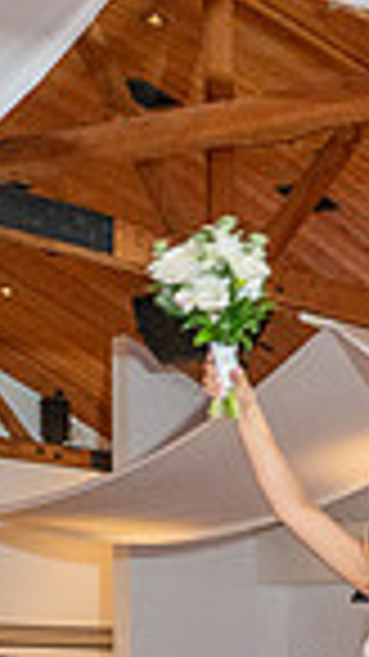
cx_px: 1094
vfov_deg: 20.4
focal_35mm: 100
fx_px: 1741
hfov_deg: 9.5
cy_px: 718
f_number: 3.5
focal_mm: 24
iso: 2000
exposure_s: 1/200
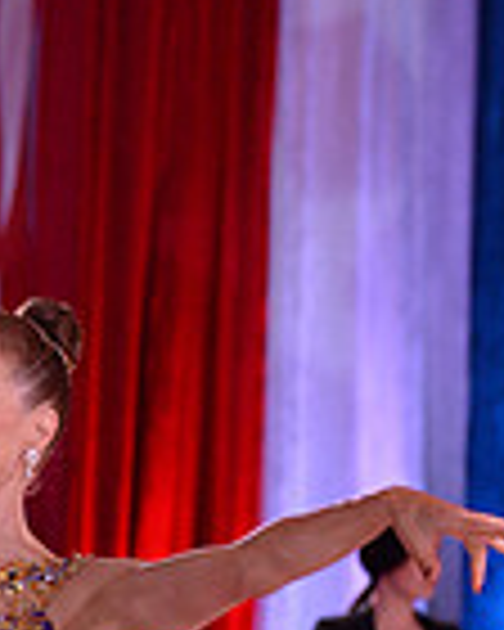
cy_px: 846
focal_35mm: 467
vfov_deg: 4.1
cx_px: -290
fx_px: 8707
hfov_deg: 3.3
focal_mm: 120
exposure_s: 1/250
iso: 2000
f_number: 5
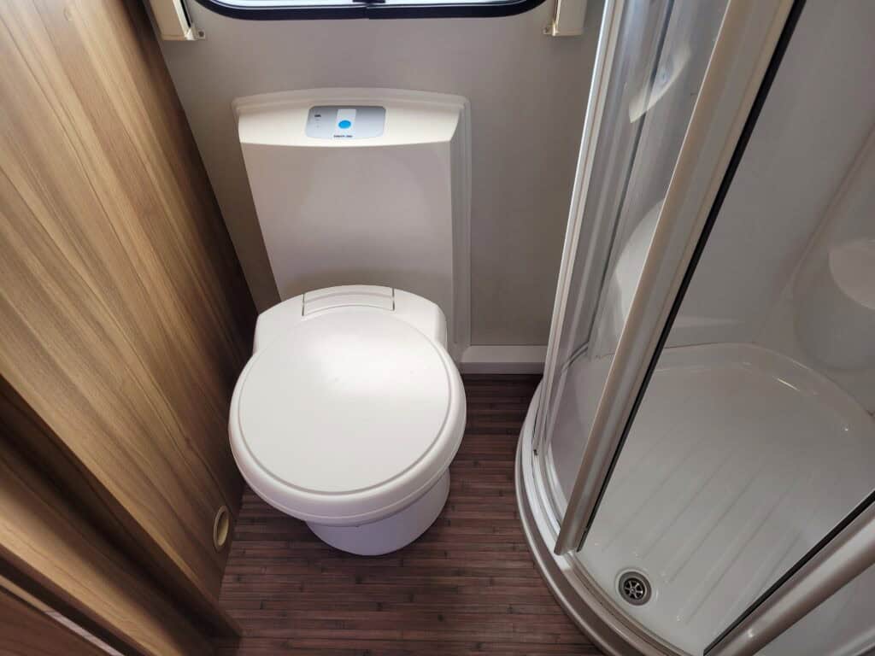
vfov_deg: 53.1
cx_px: 438
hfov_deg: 67.3
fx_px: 657
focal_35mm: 26
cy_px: 328
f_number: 1.8
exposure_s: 1/100
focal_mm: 5.4
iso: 80
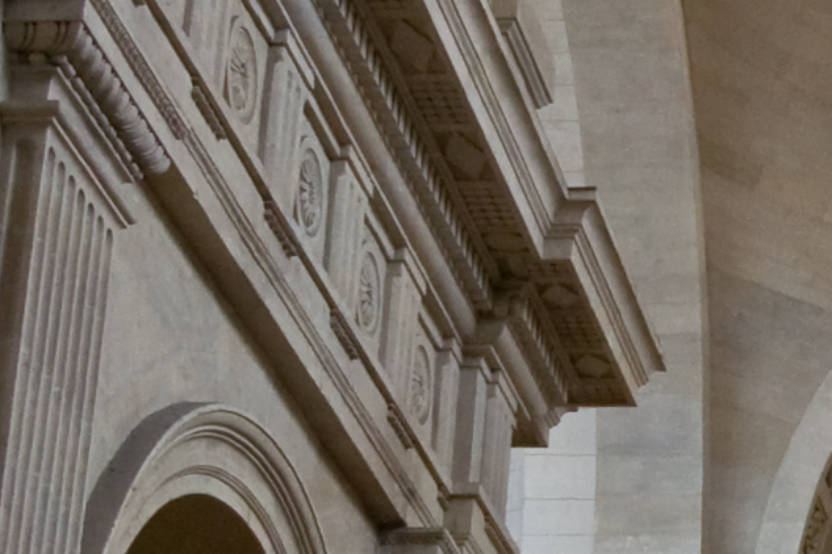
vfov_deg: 8.5
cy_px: 462
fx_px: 3744
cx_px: 1203
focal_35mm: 162
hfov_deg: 12.2
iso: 200
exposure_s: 1/30
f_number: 4
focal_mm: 16
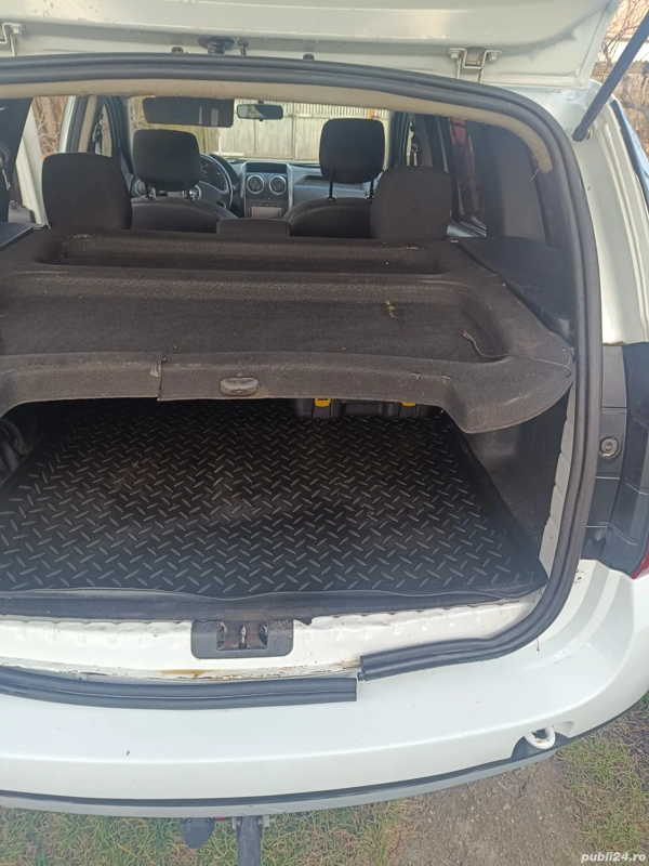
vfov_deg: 71.6
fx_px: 600
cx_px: 324
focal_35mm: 24
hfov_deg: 56.8
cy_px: 433
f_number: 1.88
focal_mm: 5.59
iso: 76
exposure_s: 1/101
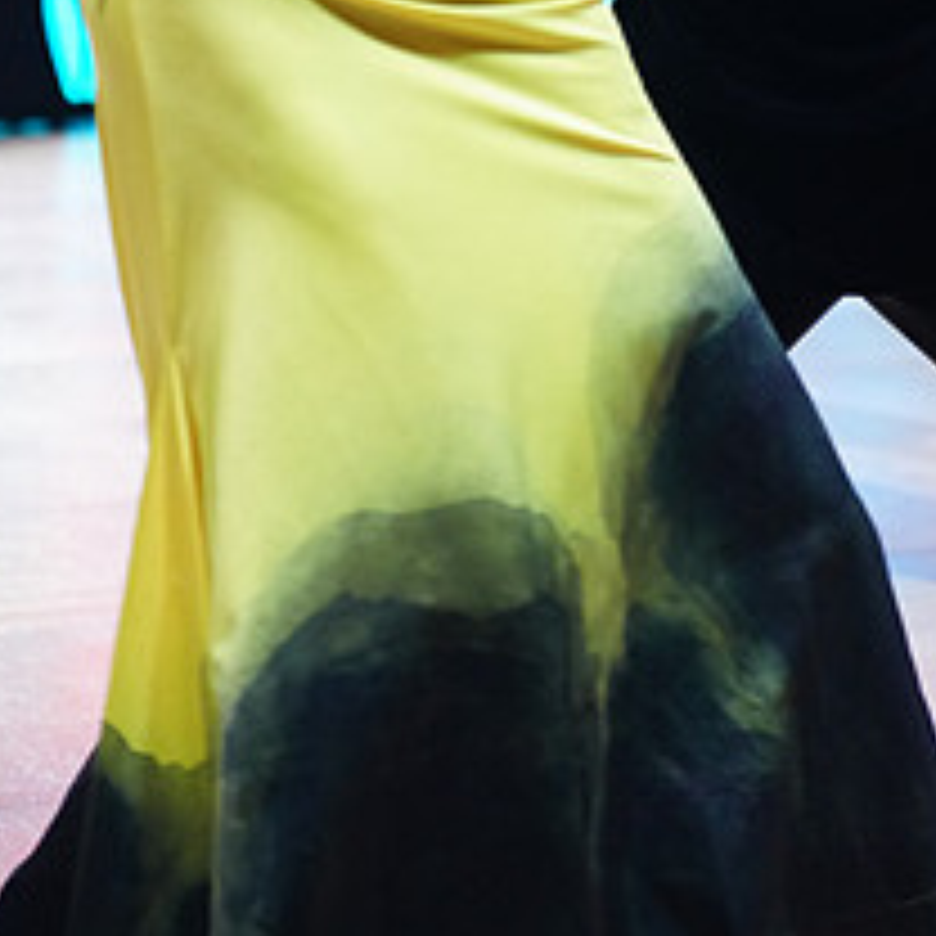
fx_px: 5078
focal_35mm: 166
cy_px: -346
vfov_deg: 10.3
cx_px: 587
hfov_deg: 10.5
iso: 2000
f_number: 2.8
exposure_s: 1/500
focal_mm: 70
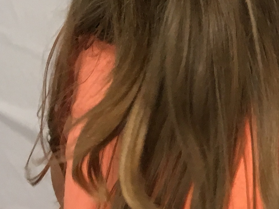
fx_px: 967
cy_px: -128
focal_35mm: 120
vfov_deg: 11.7
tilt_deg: -5.1
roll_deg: +0.3
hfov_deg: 14.7
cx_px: 478
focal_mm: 4.15
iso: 100
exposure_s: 1/33
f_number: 2.2
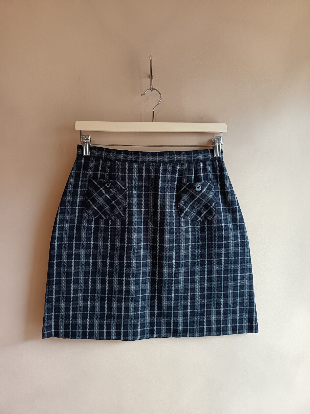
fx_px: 287
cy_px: 207
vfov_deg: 71.6
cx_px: 155
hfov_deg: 56.8
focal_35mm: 24
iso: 3750
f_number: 1.75
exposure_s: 1/120
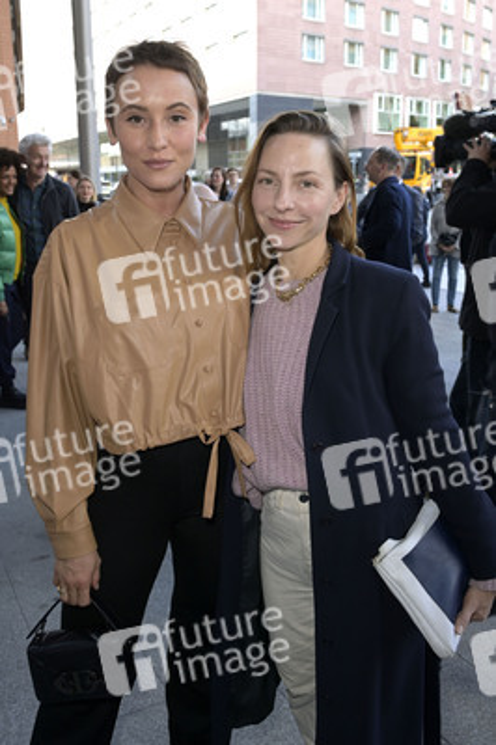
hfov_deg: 41.0
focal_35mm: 32
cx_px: 248
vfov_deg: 58.8
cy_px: 372
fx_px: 662
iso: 500
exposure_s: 1/80
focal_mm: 32
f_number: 5.6
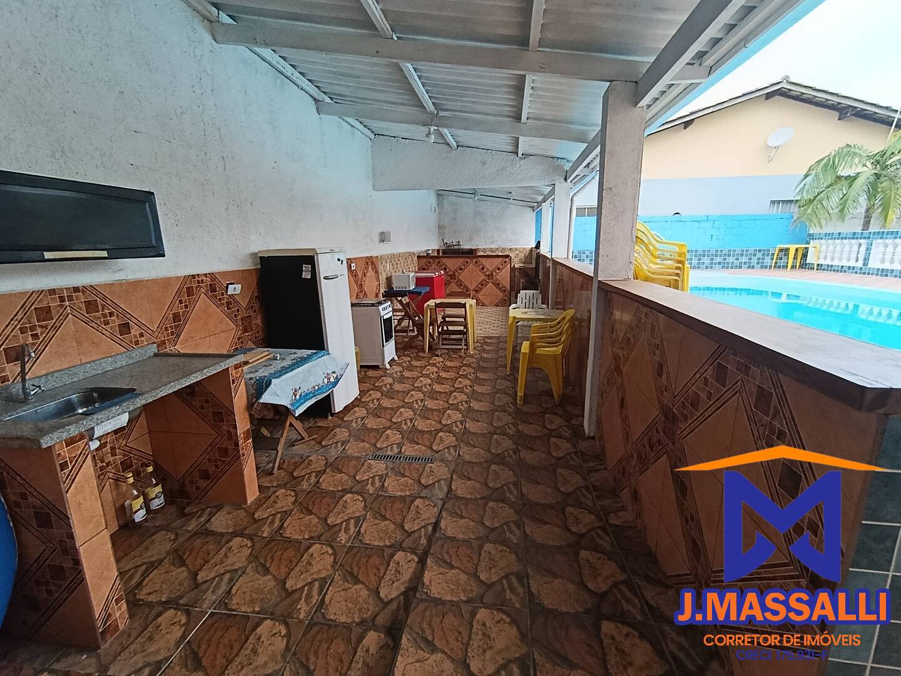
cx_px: 450
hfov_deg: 94.5
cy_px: 338
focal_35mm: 16
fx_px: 416
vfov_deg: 78.1
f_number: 2.2
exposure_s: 1/120
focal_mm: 1.65
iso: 104
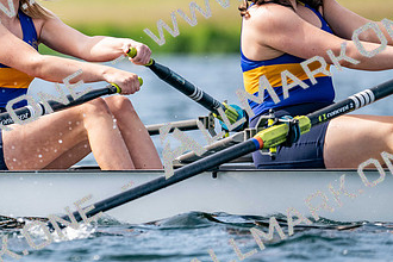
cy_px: 66
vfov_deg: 2.0
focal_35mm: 704
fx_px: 7685
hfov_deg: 2.9
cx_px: 57
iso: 360
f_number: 4.5
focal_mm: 400
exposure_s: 1/2500
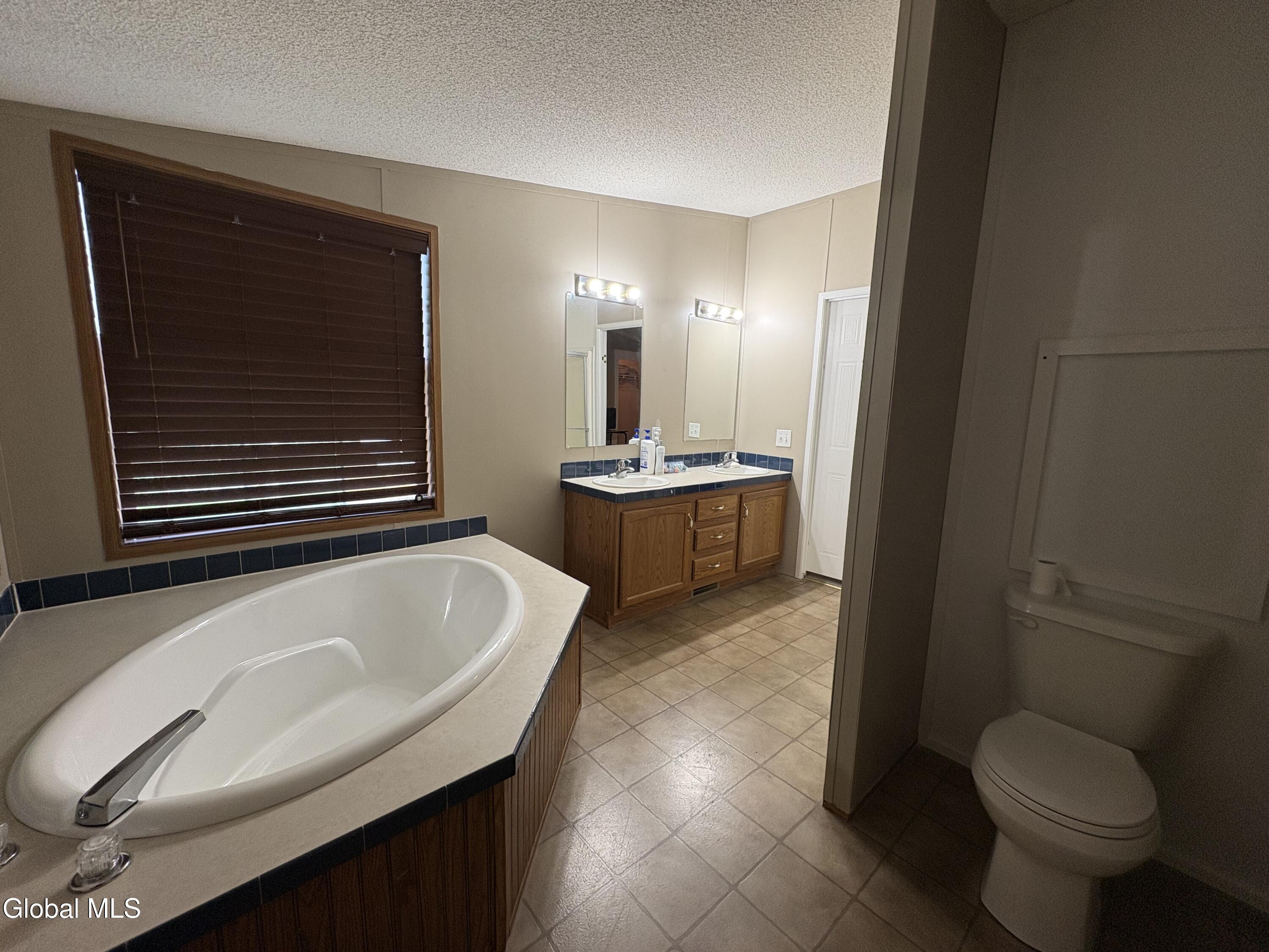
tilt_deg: -8.4
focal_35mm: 14
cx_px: 634
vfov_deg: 85.7
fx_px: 513
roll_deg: -1.2
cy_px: 476
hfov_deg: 102.1
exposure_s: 1/60
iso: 125
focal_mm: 2.22
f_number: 2.2
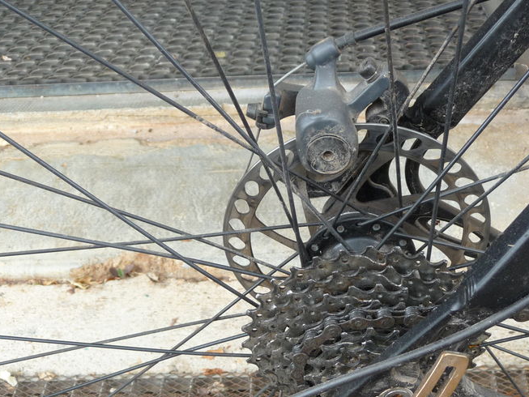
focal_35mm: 49
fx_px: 749
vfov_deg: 29.3
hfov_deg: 38.7
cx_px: 319
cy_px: 291
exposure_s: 1/100
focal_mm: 5.3
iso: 100
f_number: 3.5
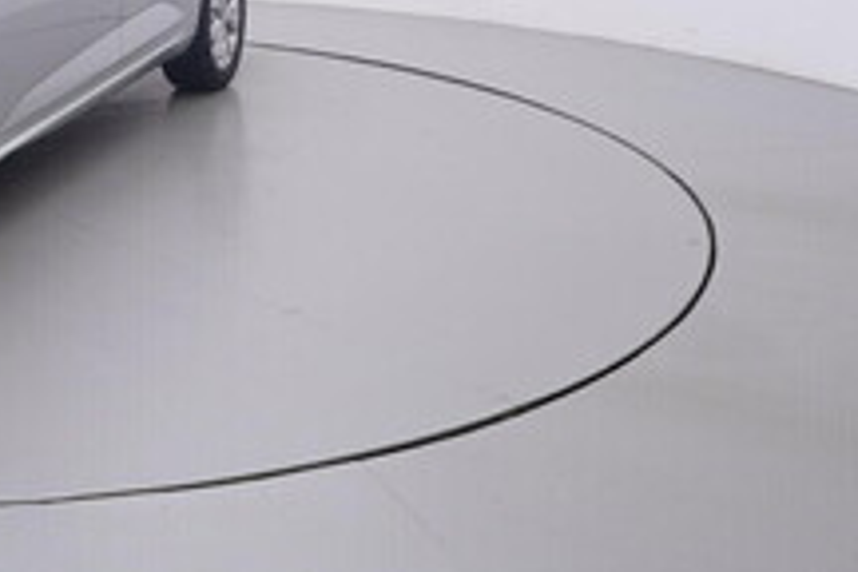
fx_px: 1365
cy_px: -38
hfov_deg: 30.6
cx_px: -117
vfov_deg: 22.5
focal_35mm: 57
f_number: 5
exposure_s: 1/80
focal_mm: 15
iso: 200
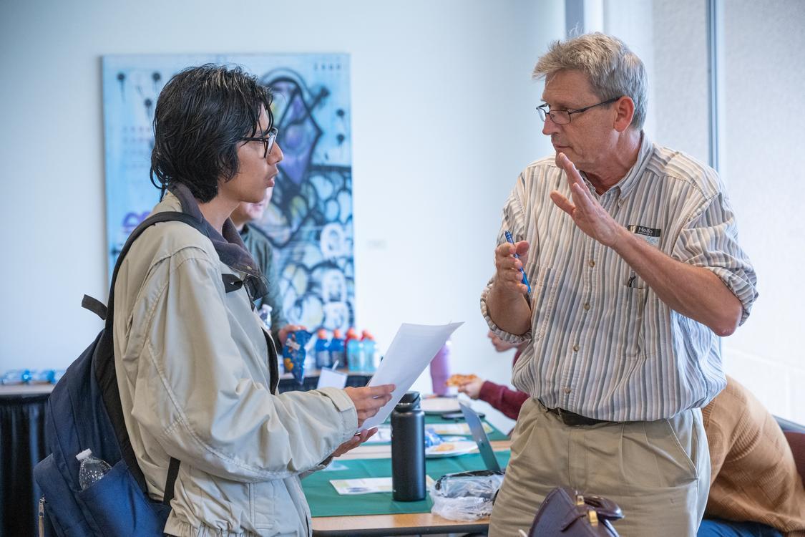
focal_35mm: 70
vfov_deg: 19.5
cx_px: 402
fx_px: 1565
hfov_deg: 28.8
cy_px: 268
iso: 3200
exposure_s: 1/200
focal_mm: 70
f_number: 4.5
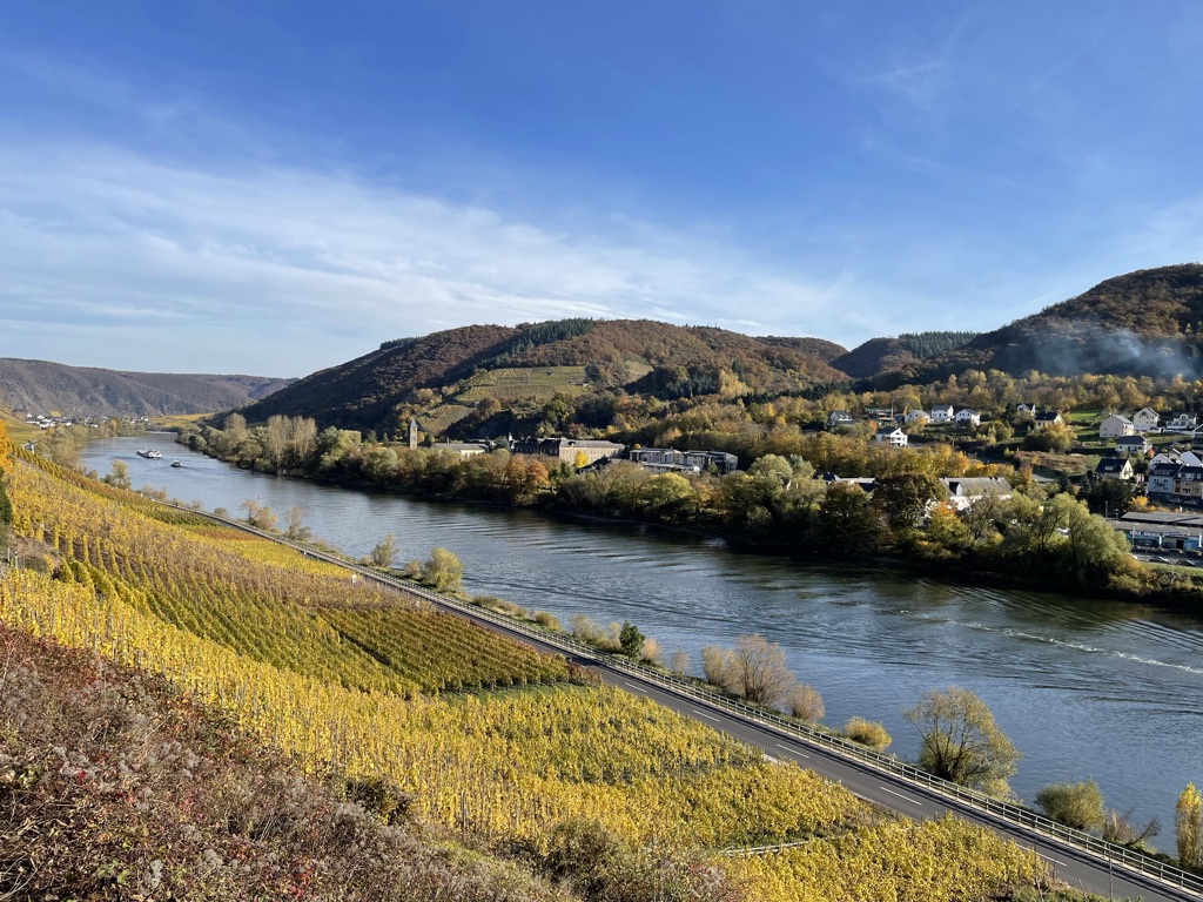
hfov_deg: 67.3
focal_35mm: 26
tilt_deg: -0.3
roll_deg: -1.6
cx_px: 602
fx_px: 904
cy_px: 451
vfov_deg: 53.1
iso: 32
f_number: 1.6
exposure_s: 1/3165
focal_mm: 5.1
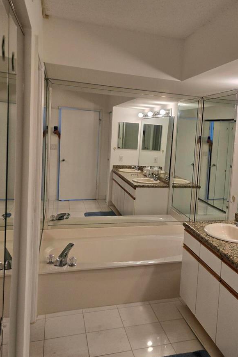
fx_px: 327
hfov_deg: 38.8
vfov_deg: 57.2
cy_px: 172
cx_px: 181
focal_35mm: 33
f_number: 1.8
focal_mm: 5.4
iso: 100
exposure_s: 1/120
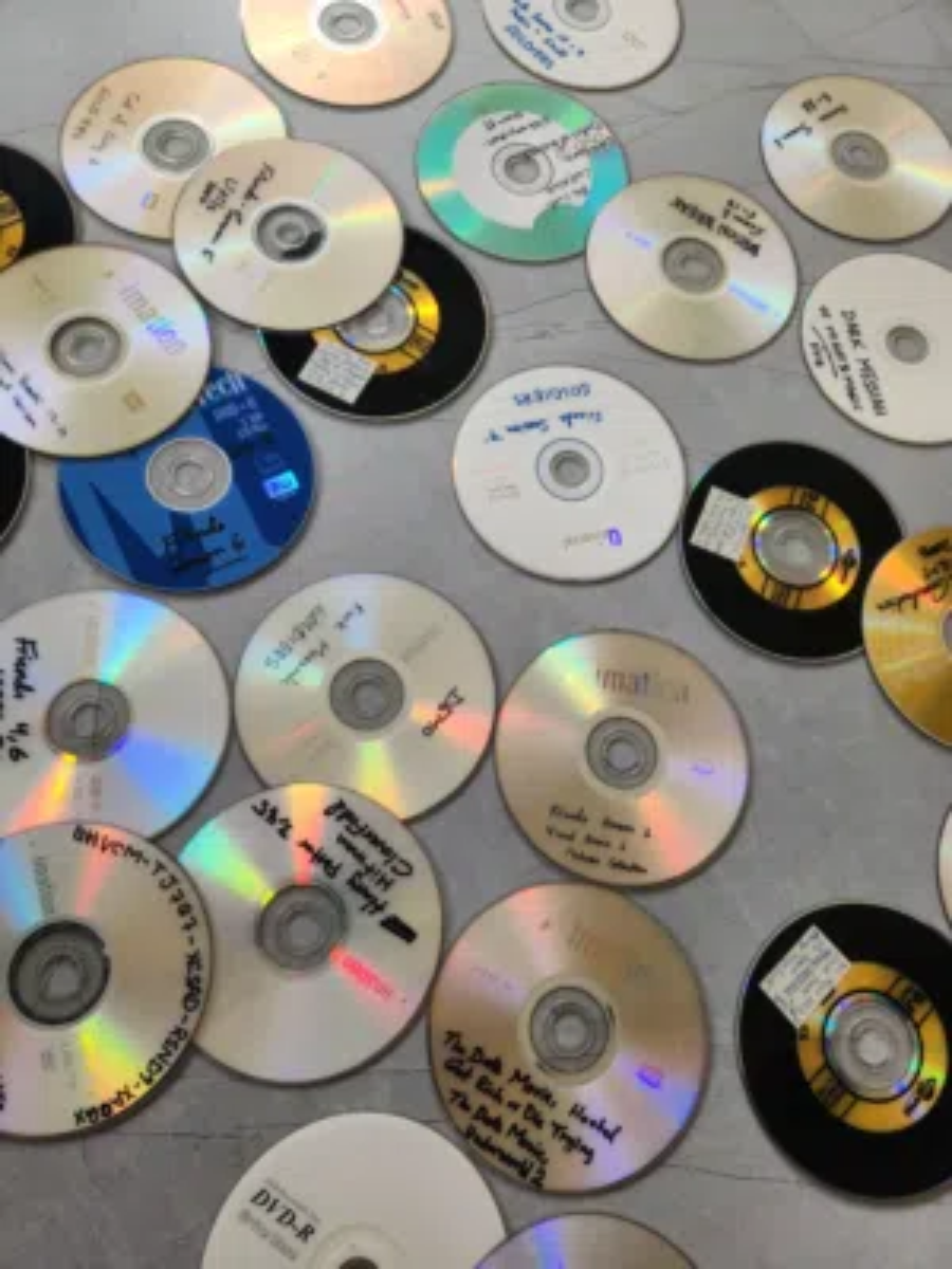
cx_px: 476
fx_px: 843
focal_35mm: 23
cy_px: 634
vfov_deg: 73.9
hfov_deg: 58.9
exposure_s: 1/120
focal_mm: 5.4
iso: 40
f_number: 1.8
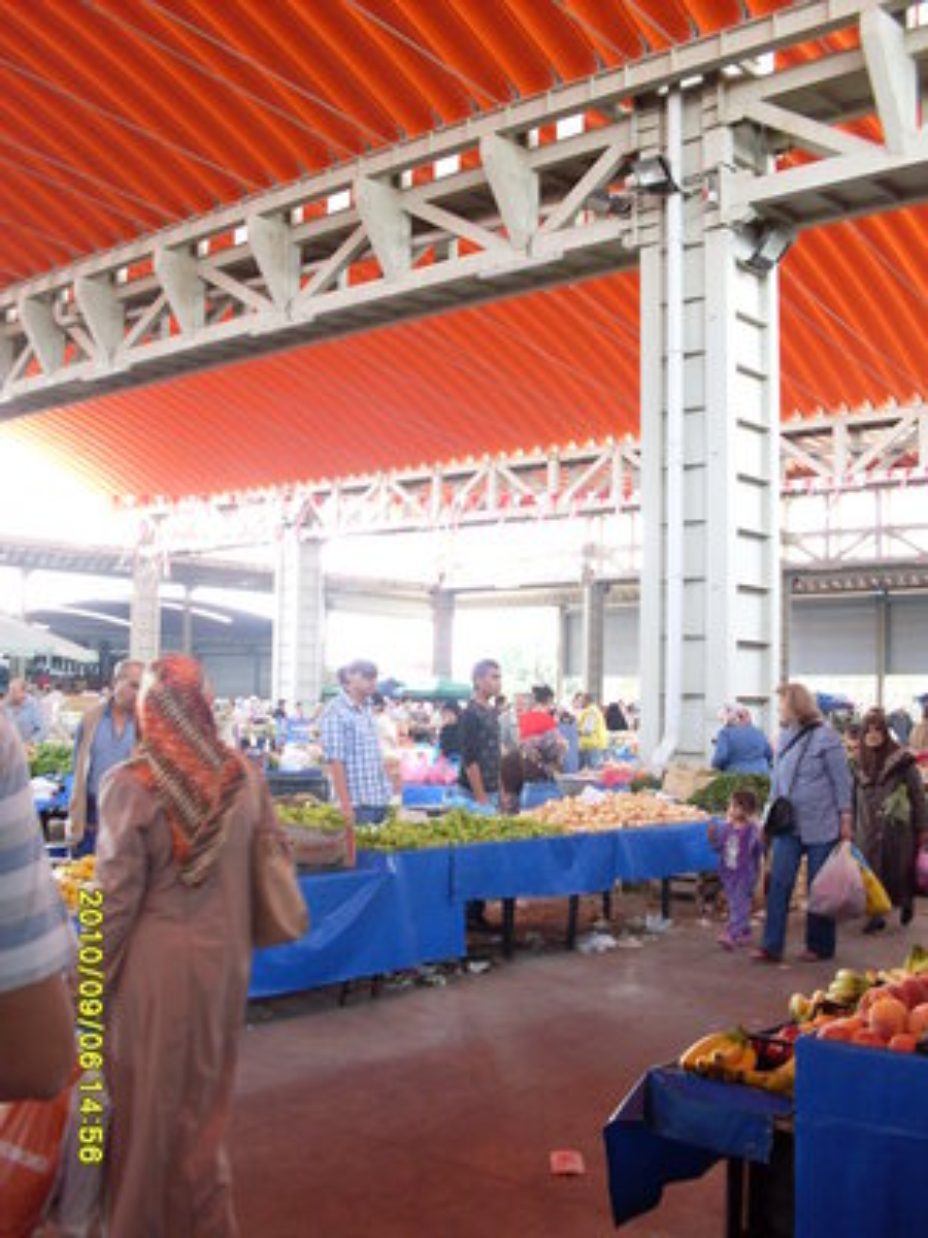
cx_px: 464
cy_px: 619
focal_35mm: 38
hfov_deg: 37.7
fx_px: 1358
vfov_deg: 49.0
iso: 100
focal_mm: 6.3
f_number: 2.8
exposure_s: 1/45
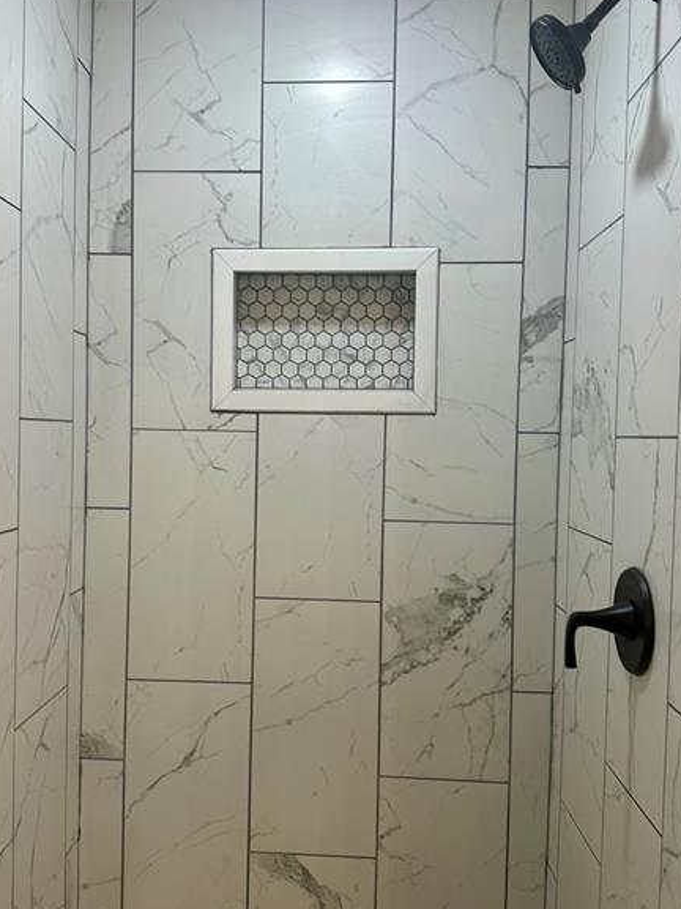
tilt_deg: -0.8
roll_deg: -1.8
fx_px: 839
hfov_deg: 44.1
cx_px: 311
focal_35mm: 32
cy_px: 470
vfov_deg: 56.8
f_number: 1.78
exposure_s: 1/120
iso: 100
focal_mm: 6.86
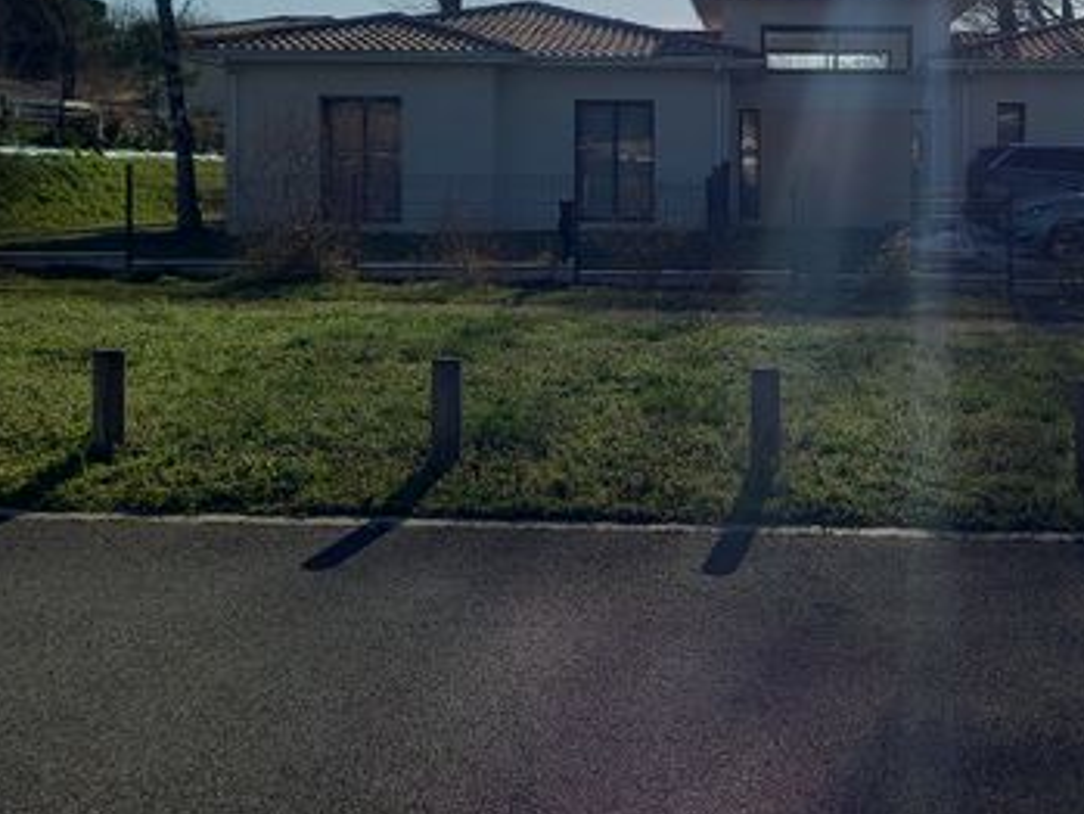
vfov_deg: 33.0
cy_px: 202
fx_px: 1347
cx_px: 798
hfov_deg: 42.6
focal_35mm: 43
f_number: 2
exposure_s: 1/1303
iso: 50
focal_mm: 4.6
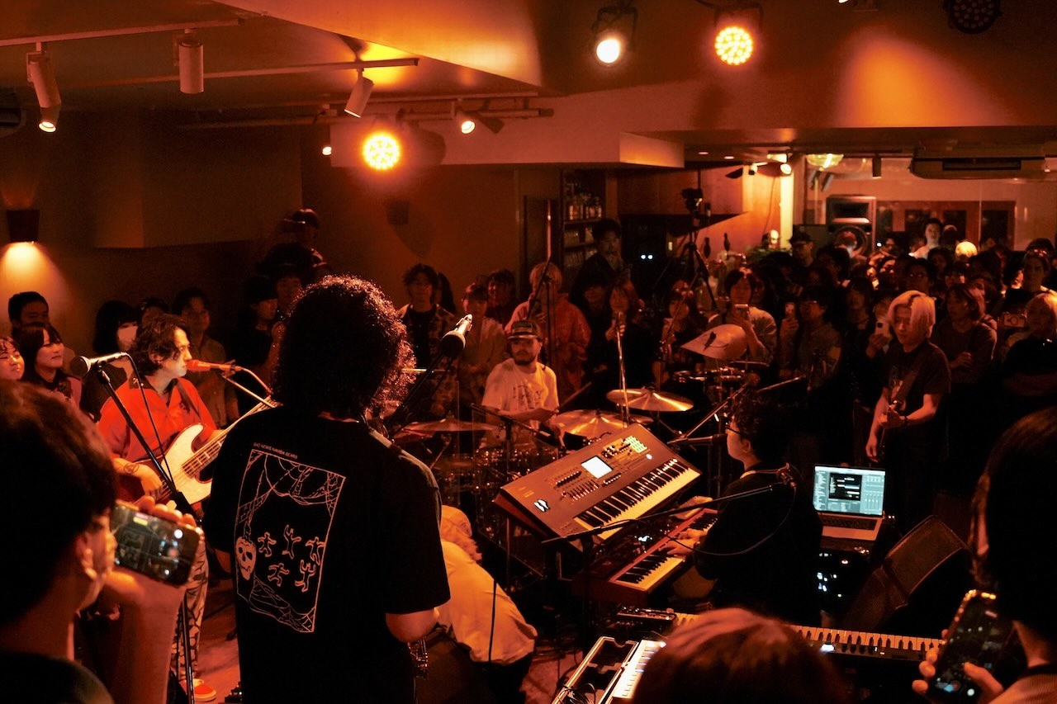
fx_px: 1086
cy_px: 352
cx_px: 528
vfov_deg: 35.9
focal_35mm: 37
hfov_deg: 51.9
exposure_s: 1/60
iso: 5000
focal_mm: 25
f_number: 2.8
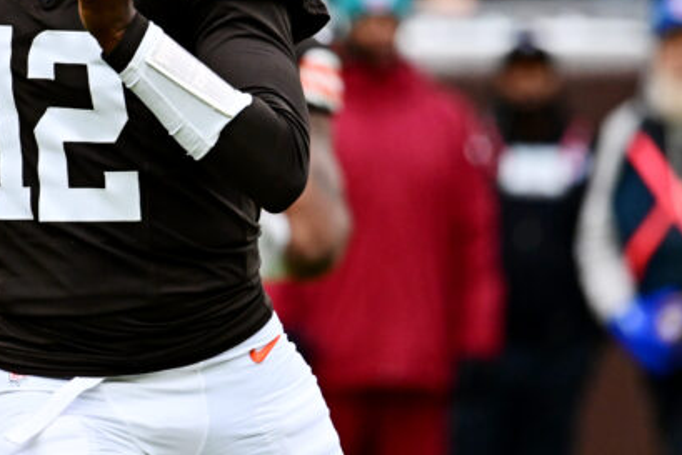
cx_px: 220
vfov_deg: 1.2
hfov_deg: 1.8
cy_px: 148
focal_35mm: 1173
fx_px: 22228
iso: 2000
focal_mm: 400
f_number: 4.5
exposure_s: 1/3200
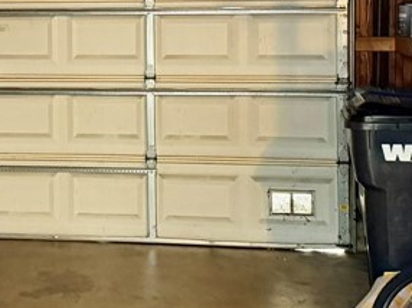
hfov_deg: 22.3
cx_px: 50
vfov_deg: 16.8
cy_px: 13
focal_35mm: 86
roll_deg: +1.2
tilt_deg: -2.2
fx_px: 1023
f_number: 1.78
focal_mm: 6.76
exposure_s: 1/60
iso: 800
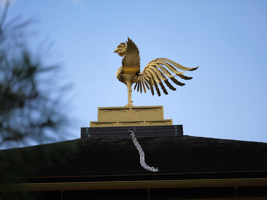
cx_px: 134
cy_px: 100
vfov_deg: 5.0
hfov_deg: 6.6
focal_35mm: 300
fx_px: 2314
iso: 160
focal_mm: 150
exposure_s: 1/500
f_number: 5.6
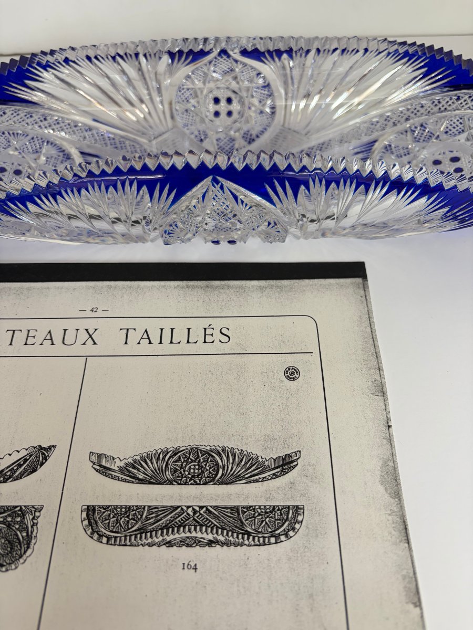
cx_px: 236
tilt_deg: -56.4
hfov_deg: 53.1
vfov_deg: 67.3
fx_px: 474
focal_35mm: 26
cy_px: 315
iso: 50
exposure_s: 1/371
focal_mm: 5.96
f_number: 1.6
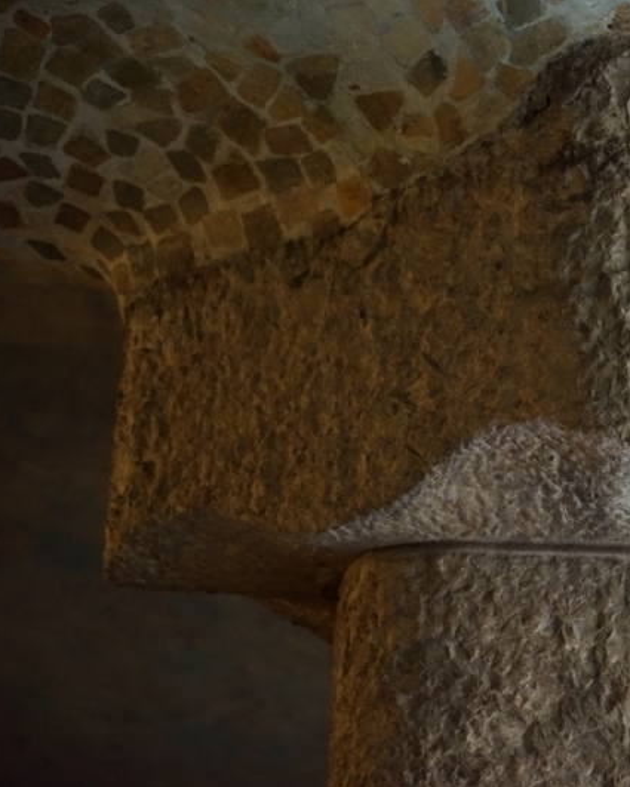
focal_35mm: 82
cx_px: 586
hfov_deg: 18.4
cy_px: 394
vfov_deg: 23.3
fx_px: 1911
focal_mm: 58
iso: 6400
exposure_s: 1/80
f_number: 4
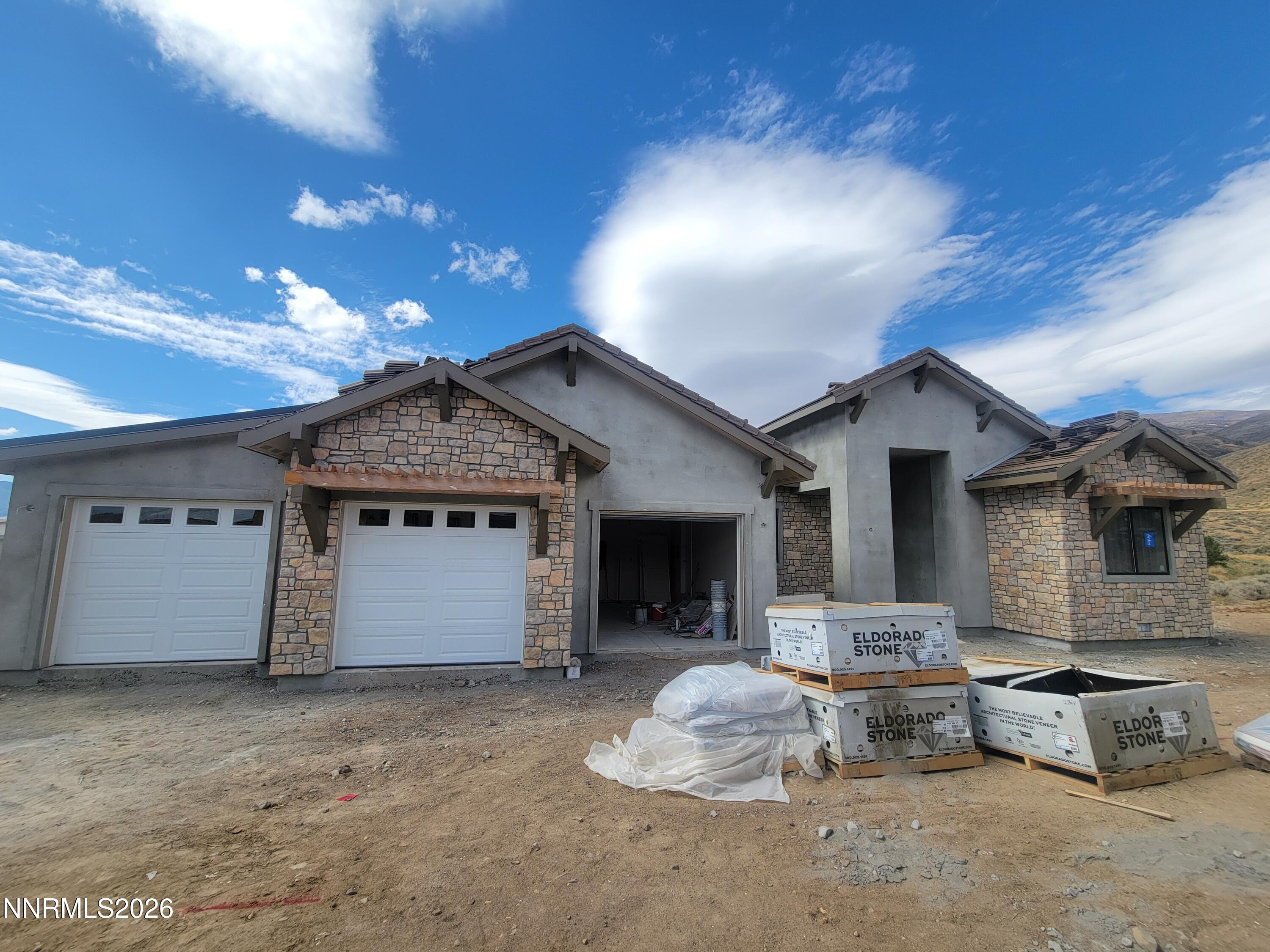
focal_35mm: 13
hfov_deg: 106.2
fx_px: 477
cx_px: 635
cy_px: 476
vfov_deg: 89.9
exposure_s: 1/1567
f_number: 2.2
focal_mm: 2.2
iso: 50
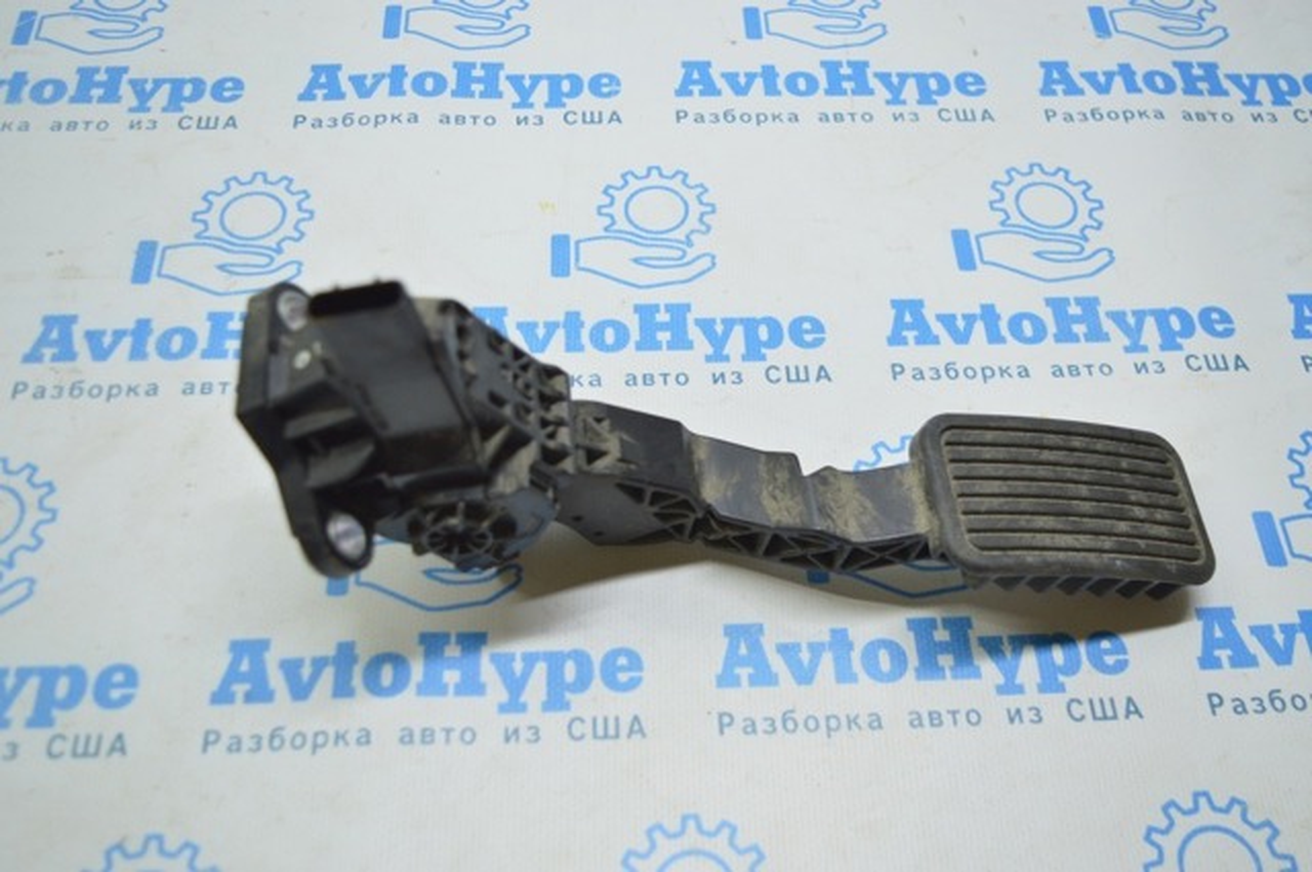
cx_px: 656
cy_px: 436
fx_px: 1310
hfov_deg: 53.2
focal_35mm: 36
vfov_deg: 36.8
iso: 400
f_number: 4
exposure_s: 1/60
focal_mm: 24
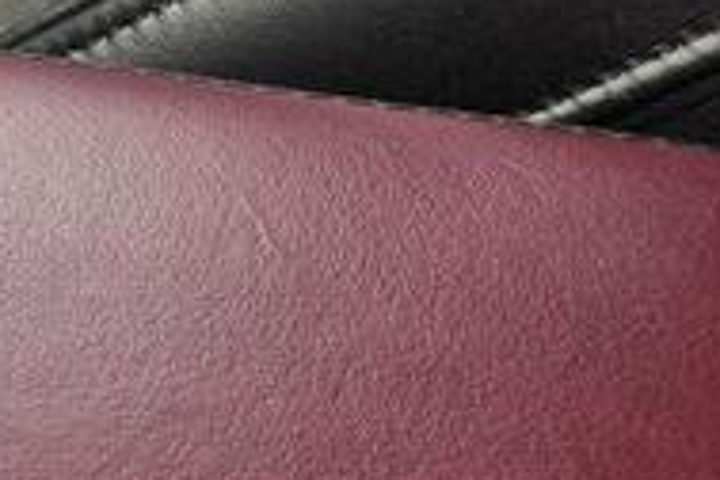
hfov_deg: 9.1
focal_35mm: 162
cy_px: -381
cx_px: -1695
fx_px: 3240
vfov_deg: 8.2
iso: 64
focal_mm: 6.3
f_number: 1.7
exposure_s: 1/180
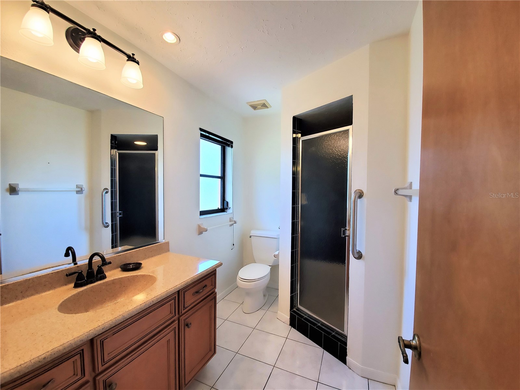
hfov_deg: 106.2
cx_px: 260
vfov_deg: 89.9
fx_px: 195
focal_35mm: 13
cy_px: 195
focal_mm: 1.8
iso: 80
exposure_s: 1/59
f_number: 2.2
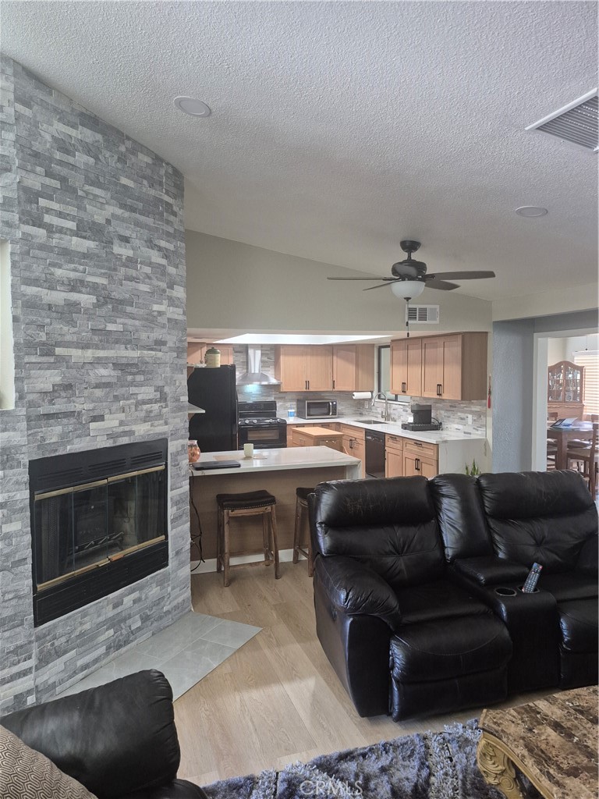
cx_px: 300
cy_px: 400
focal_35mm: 23
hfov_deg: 58.9
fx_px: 531
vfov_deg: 73.9
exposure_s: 1/120
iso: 640
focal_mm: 5.4
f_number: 1.8
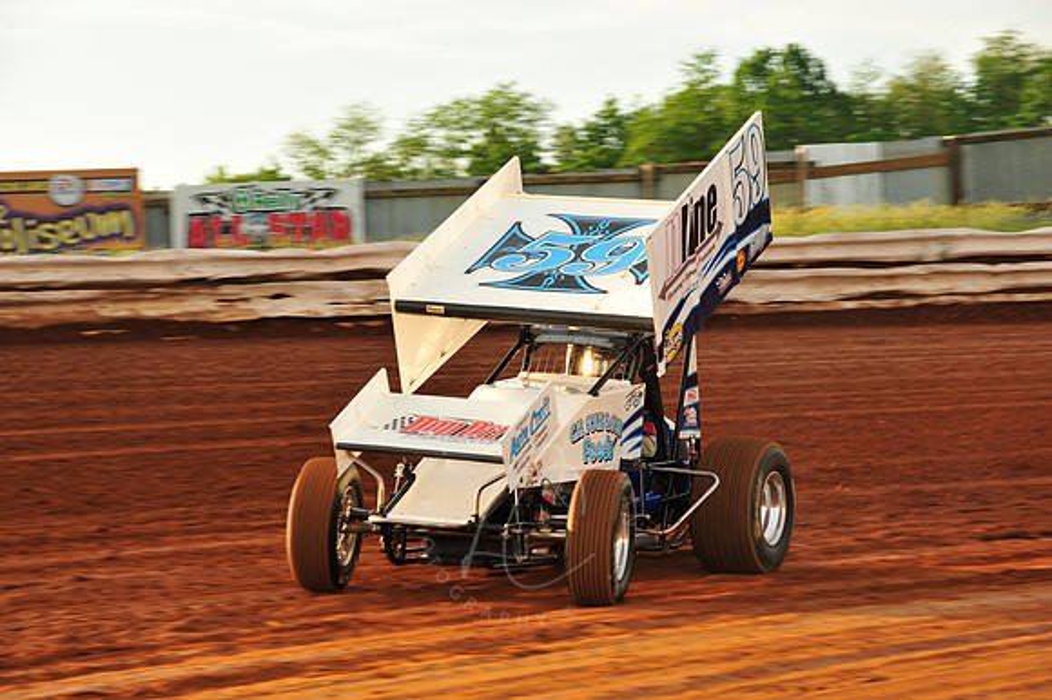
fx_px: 3505
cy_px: 350
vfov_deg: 11.4
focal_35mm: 120
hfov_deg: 17.1
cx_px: 526
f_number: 8
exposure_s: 1/320
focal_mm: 120
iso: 400
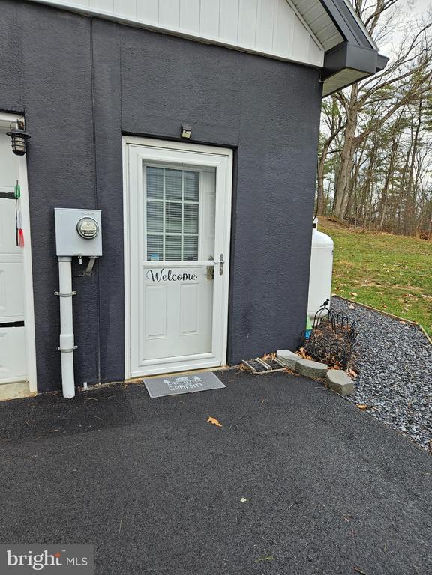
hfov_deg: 58.9
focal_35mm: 23
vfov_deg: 73.9
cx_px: 216
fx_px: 383
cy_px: 288
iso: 40
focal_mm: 5.4
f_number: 1.8
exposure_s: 1/211
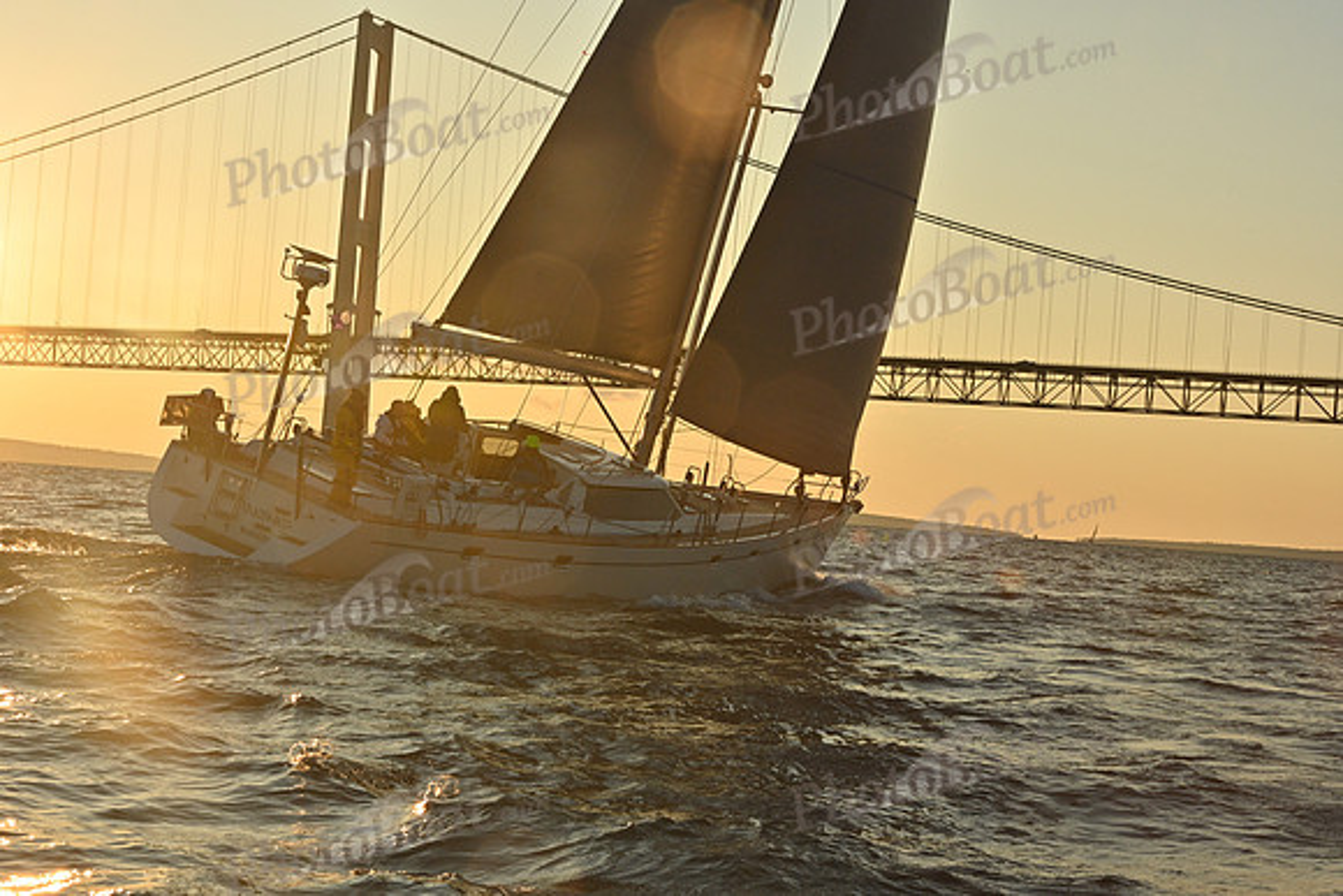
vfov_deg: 19.5
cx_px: 672
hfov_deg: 28.8
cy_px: 448
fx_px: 2612
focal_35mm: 70
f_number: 14
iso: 800
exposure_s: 1/800
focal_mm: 70
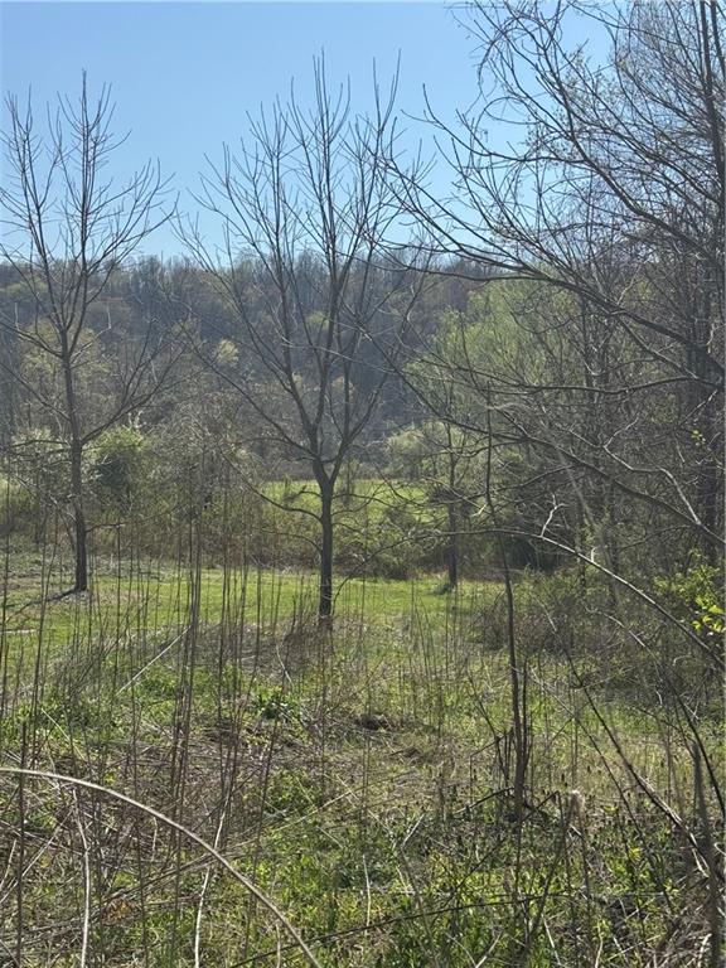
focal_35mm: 48
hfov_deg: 30.3
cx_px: 363
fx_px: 1342
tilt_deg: -2.5
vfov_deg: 39.7
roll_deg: -0.7
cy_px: 484
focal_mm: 6.76
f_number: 1.78
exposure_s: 1/4975
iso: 64
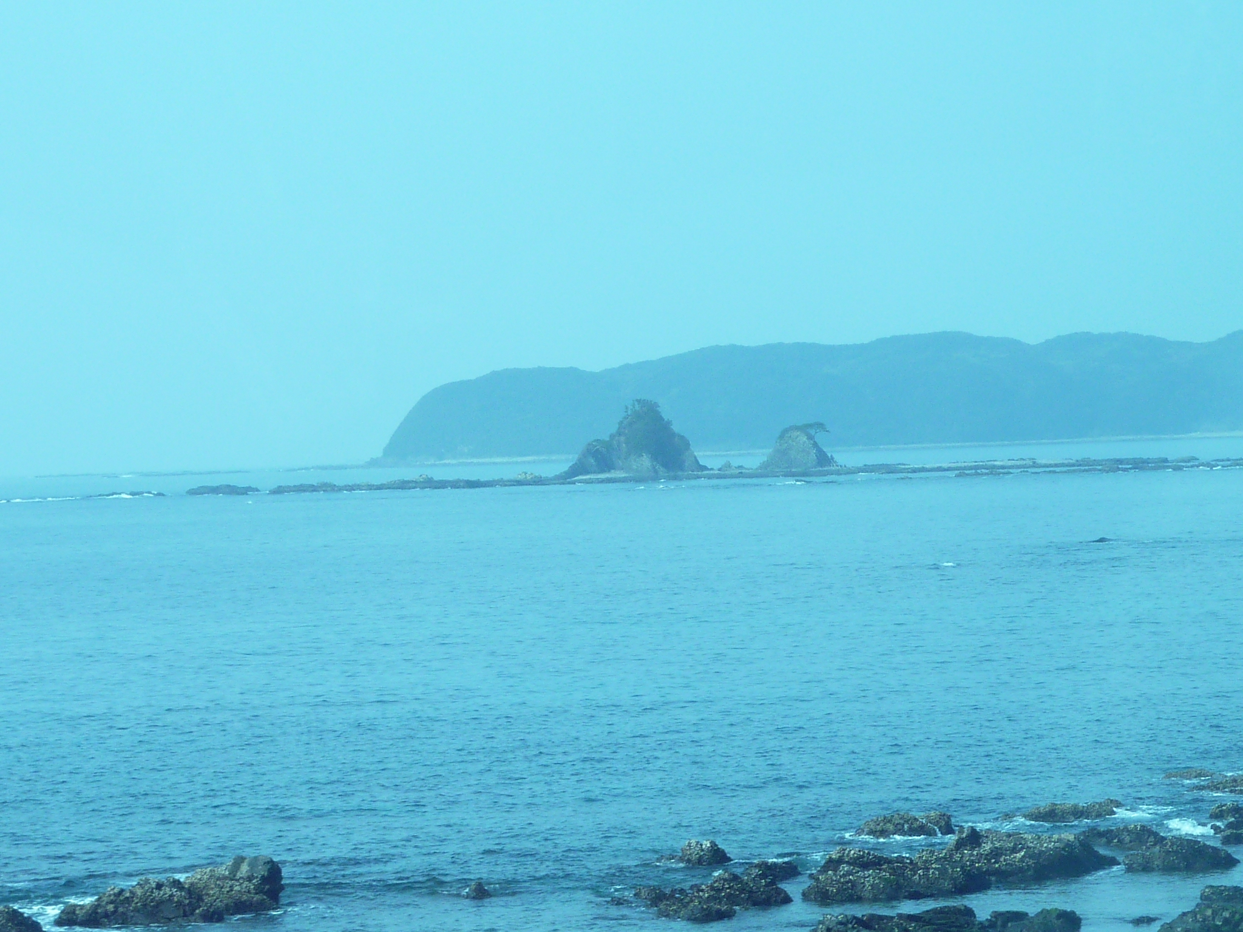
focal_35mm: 140
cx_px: 622
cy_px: 466
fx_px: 5027
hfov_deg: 14.1
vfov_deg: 10.6
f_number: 4.2
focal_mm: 12.8
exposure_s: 1/250
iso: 80
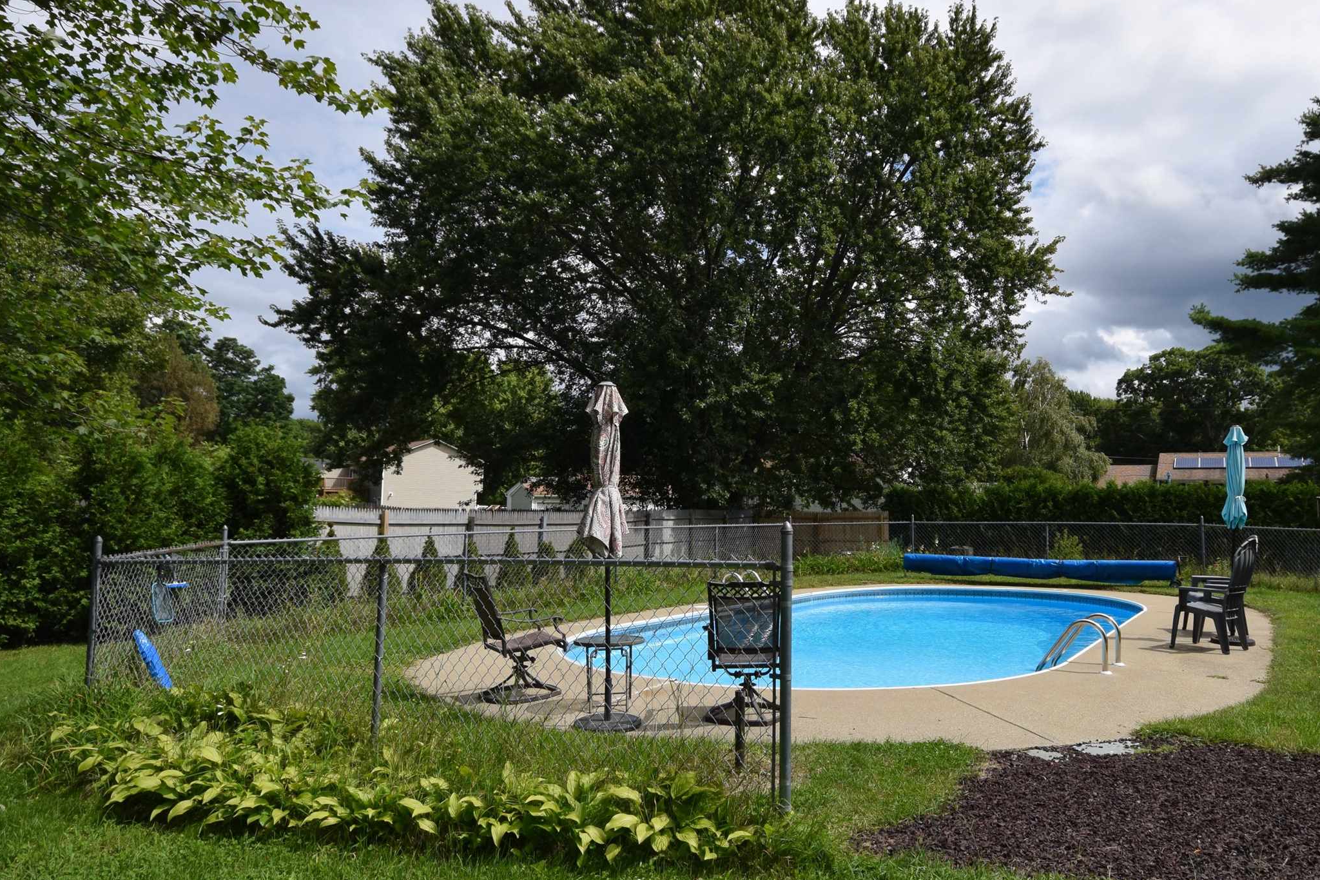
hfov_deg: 71.2
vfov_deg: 51.7
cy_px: 423
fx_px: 907
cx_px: 801
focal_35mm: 25
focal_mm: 11
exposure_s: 1/1250
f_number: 8
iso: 200
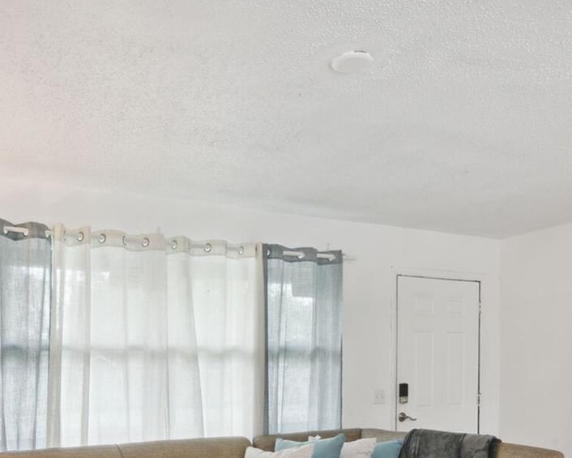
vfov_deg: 41.6
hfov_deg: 51.9
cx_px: 194
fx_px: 576
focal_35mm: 34
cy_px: 362
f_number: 11
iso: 400
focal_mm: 16
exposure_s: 1/4
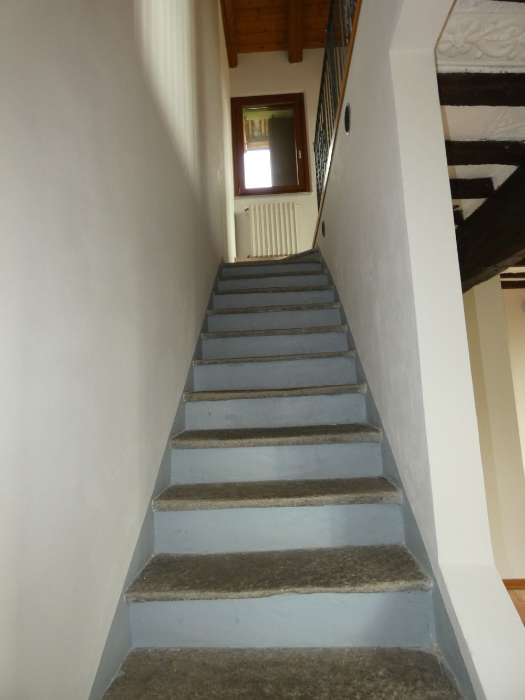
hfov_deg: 66.0
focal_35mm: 20
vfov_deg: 81.7
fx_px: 404
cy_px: 350
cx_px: 262
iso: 200
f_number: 2.8
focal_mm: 3.6
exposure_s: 1/60
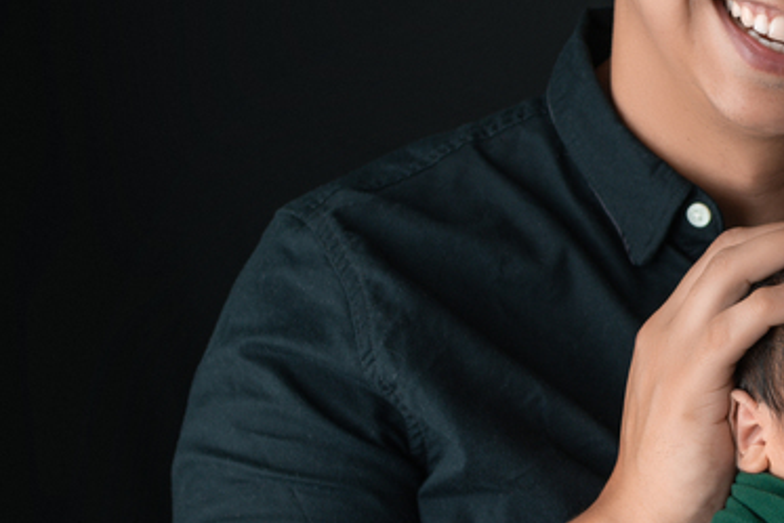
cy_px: 214
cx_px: 887
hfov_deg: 21.3
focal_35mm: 90
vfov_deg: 15.2
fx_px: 1961
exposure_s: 1/200
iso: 100
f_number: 4.5
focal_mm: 28
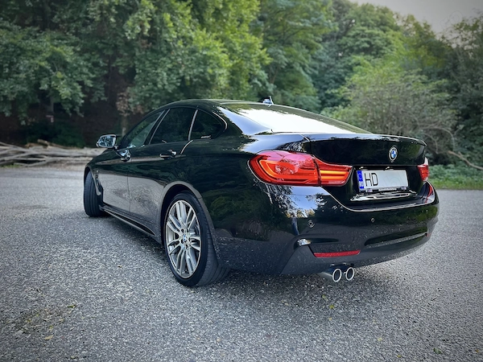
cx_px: 242
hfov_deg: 71.6
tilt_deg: -4.5
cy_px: 181
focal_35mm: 24
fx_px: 335
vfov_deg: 56.8
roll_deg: +2.8
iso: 125
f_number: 1.78
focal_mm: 6.86
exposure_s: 1/121
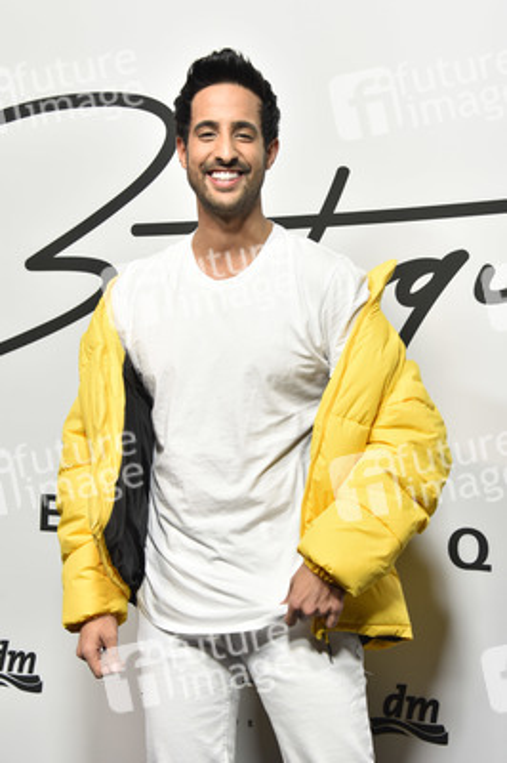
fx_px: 1439
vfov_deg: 29.7
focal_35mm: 68
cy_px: 382
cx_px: 254
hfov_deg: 20.0
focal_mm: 68
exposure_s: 1/160
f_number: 6.3
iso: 800
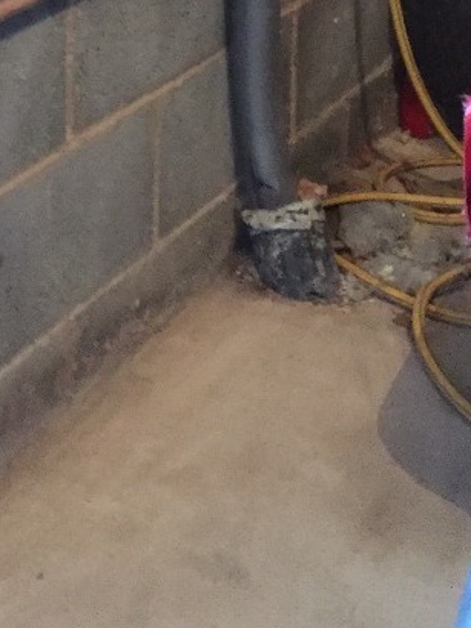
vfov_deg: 20.2
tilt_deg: -6.9
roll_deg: -0.3
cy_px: -283
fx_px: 1541
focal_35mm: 85
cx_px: 25
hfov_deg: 17.1
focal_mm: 4.15
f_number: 2.2
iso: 400
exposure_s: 1/17
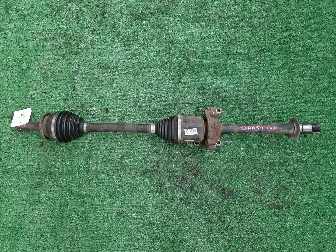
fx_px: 252
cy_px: 126
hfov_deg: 67.3
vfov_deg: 53.1
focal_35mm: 26
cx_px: 168
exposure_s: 1/50
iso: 95
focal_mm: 3.93
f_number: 1.7
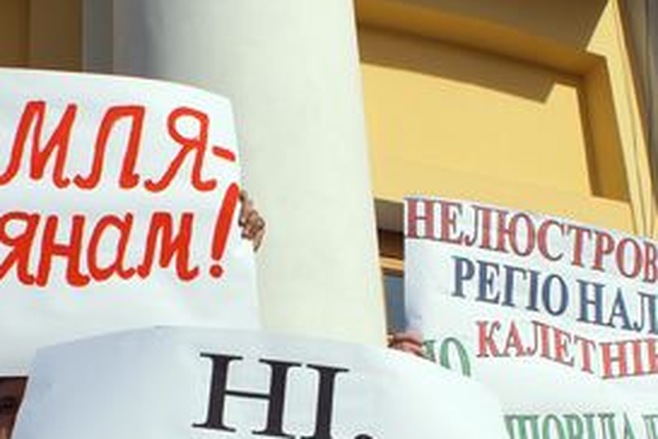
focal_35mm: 77
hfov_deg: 26.3
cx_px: 282
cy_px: 367
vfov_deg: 17.5
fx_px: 1407
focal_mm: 20
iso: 100
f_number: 8
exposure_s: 1/800
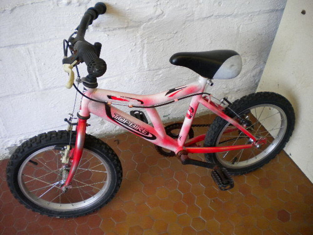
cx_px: 156
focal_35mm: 35
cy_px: 118
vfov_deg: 40.7
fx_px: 316
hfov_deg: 52.6
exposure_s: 1/63.7
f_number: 3.1
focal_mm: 6.3
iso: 229
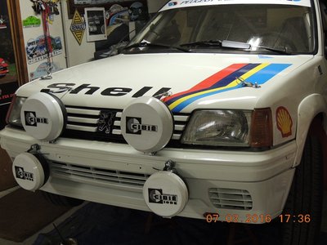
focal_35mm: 50
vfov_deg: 29.1
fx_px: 472
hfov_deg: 38.2
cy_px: 122
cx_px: 164
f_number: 3.6
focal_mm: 8.9
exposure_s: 1/50
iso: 280
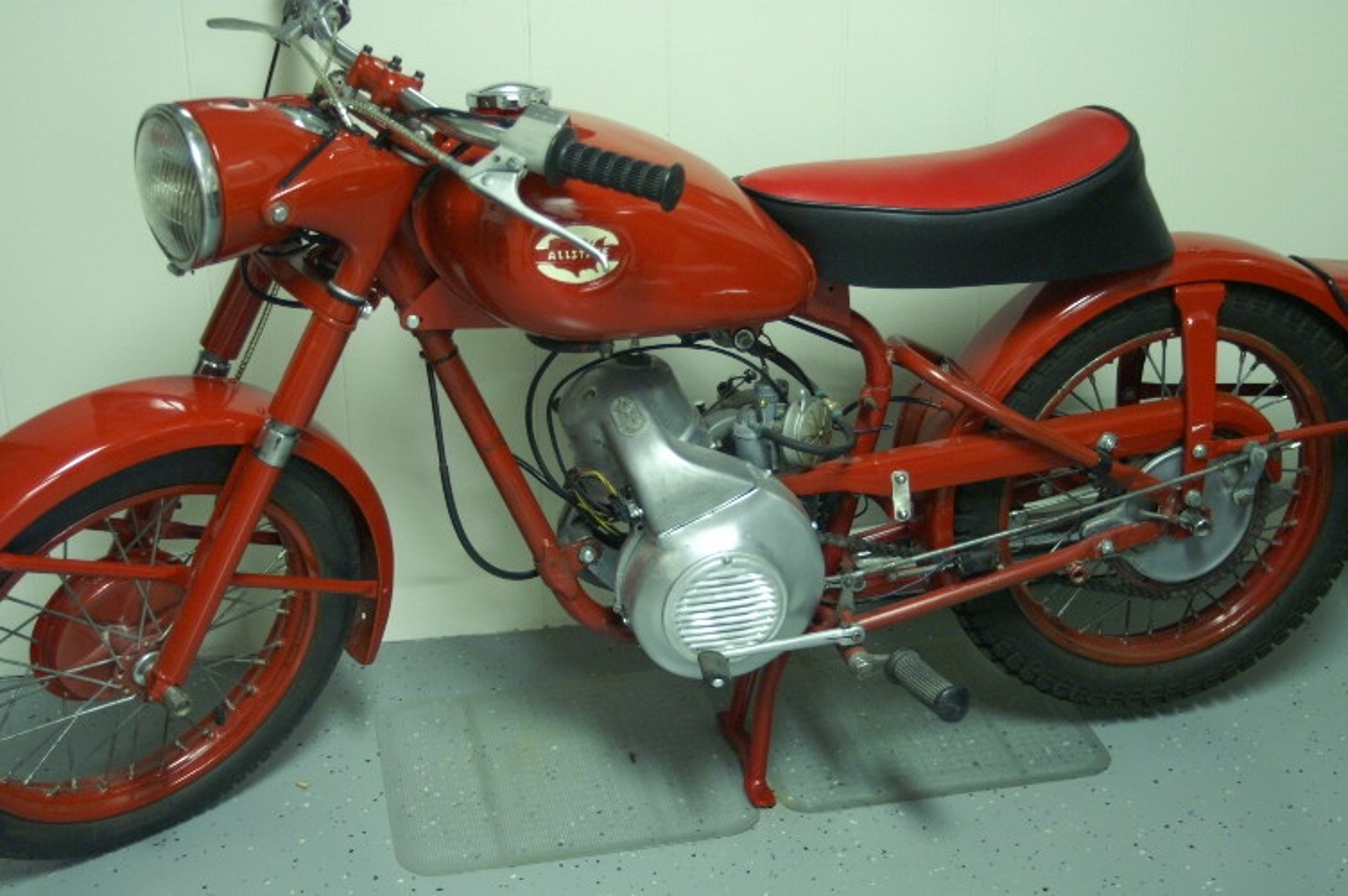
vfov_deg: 25.7
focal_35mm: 52
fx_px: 1964
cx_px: 674
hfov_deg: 37.9
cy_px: 448
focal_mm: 35
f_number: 4
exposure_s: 1/20
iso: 800
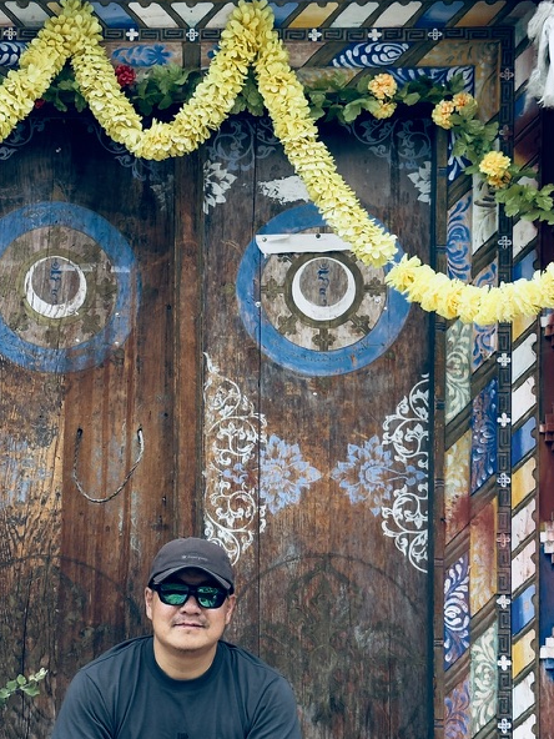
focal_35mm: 83
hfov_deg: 17.7
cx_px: 172
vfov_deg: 23.4
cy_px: 522
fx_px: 1771
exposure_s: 1/1242
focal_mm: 6.76
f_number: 1.78
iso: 80
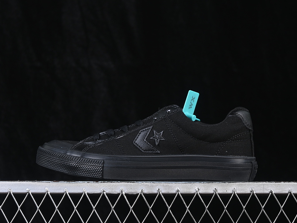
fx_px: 703
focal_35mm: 82
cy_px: 112
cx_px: 145
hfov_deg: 23.8
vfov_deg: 18.0
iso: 160
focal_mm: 50
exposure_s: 1/60
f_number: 6.3
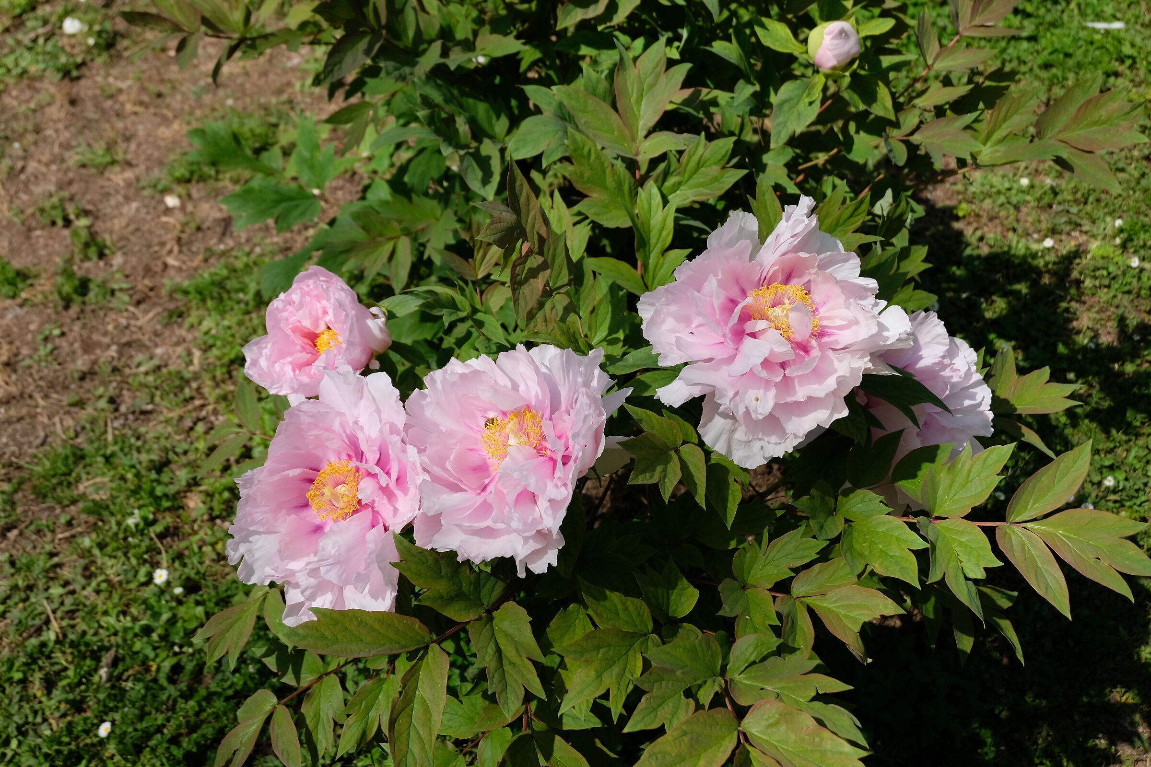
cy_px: 384
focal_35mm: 40
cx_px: 576
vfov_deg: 33.4
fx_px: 1279
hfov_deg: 48.5
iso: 400
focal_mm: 26.9
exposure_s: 1/1700
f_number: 5.6
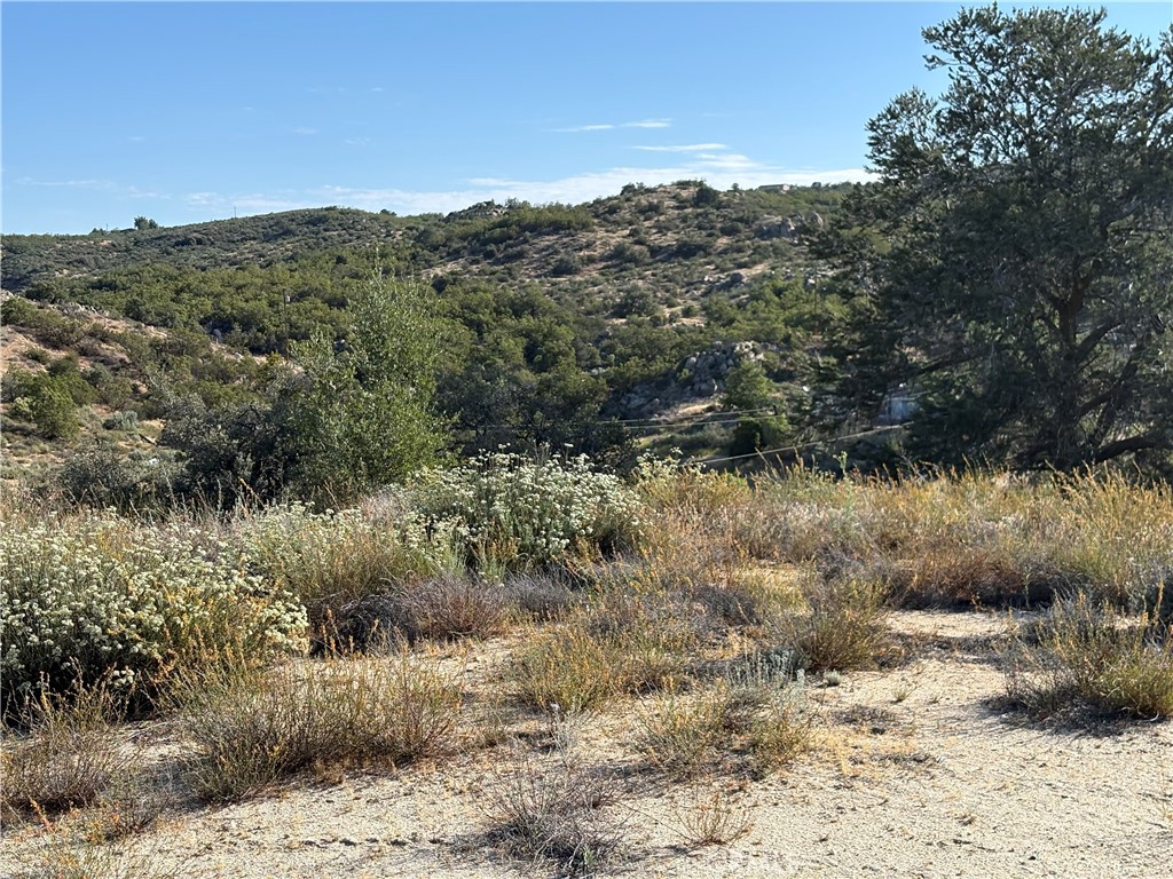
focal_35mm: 52
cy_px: 440
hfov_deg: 36.8
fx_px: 1762
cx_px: 586
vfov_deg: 28.0
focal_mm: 5.96
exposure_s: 1/2451
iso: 50
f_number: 1.6
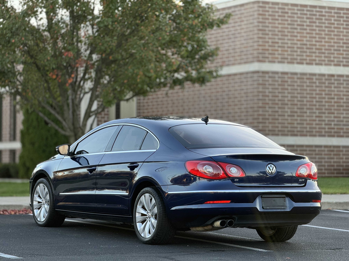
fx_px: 1210
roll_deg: -0.3
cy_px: 130
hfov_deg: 16.4
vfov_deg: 12.3
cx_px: 174
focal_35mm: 120
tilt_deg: +1.5
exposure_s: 1/99
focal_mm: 15.66
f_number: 2.8
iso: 64
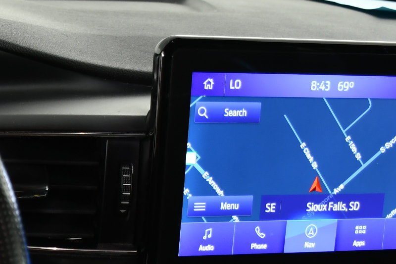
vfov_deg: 14.5
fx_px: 1034
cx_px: -166
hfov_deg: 19.4
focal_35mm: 94
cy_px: 203
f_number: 3.5
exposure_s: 1/30
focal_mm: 18
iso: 360
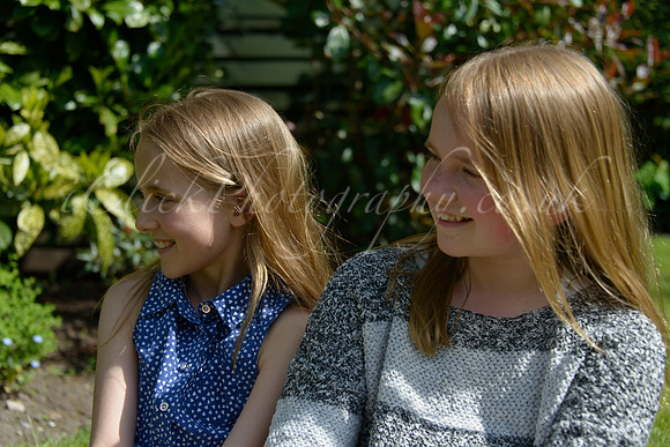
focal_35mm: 62
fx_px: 1154
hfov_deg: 32.4
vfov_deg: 21.9
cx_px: 335
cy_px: 224
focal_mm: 62
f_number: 4.8
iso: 200
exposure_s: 1/1250
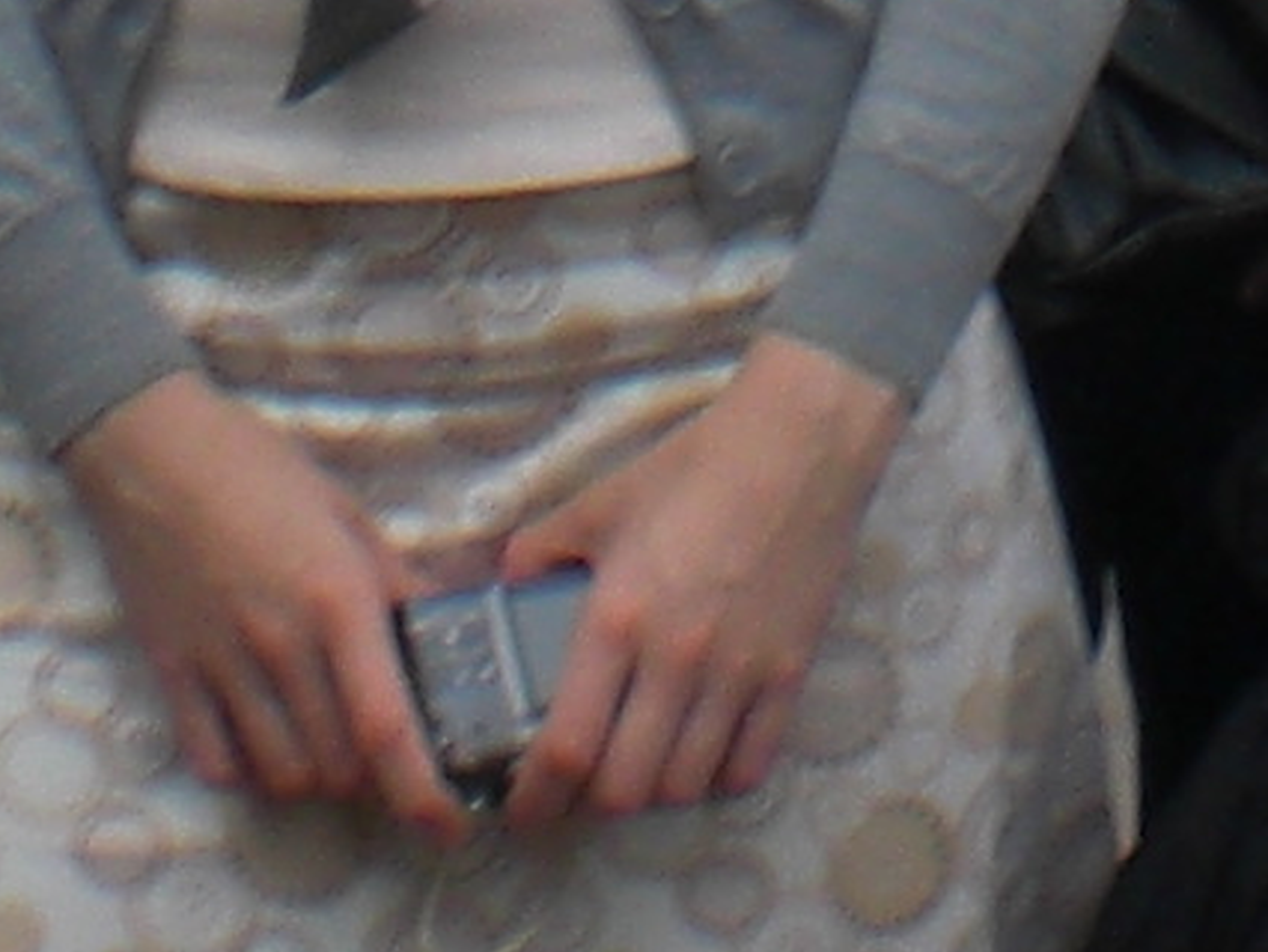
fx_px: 10665
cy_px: -1639
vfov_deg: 4.9
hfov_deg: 6.8
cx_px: 1399
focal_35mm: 291
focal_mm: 6.3
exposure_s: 1/200
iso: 64
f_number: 5.6
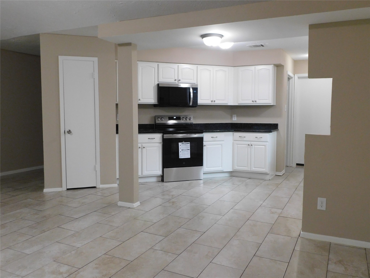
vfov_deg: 46.8
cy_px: 139
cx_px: 185
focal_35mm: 30
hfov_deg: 60.0
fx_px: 321
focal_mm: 5.3
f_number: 3.2
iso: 400
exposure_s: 1/25
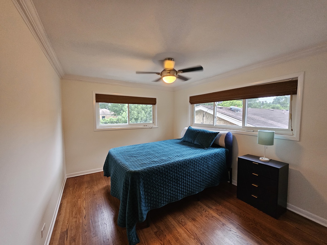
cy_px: 122
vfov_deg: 89.9
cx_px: 164
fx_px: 123
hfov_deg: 106.2
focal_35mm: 13
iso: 400
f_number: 2.2
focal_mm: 2.2
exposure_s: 1/30
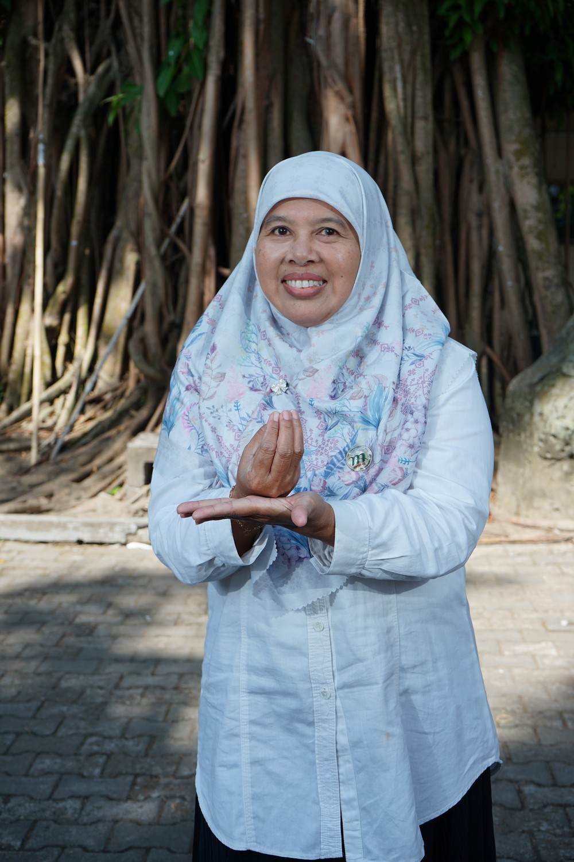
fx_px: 1196
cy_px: 431
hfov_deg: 27.0
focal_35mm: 50
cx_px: 287
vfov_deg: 39.6
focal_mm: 50
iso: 125
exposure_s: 1/160
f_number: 7.1
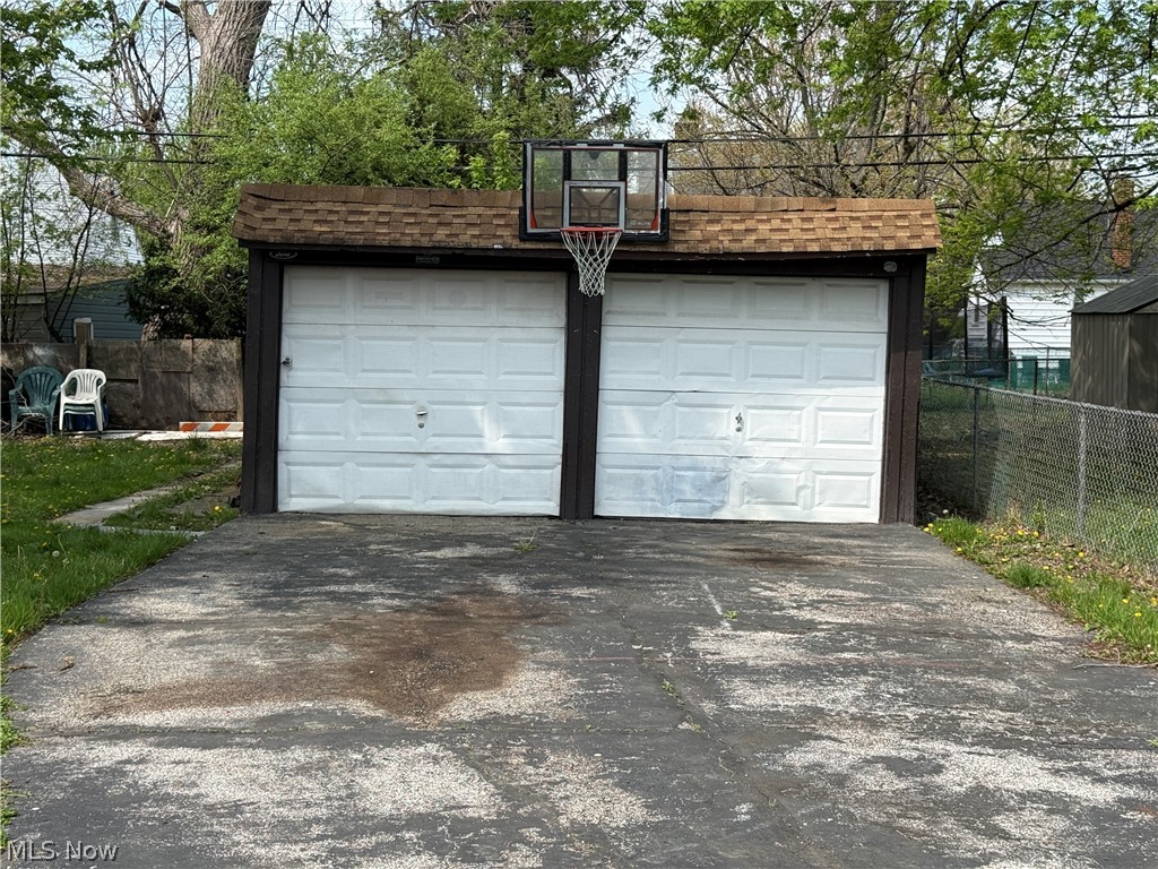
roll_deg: -0.8
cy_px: 434
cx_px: 579
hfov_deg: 39.7
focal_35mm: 48
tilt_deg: -3.0
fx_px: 1606
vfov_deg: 30.3
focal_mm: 6.76
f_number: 1.78
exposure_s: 1/3096
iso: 80
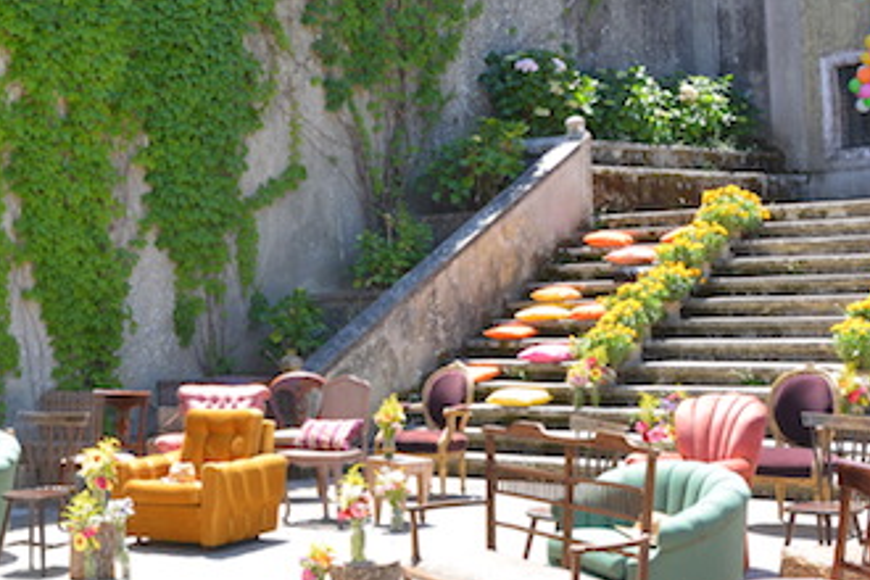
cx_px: 277
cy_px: 157
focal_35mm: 62
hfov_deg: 32.1
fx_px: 1498
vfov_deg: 21.8
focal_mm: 21
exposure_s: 1/60
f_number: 8
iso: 125
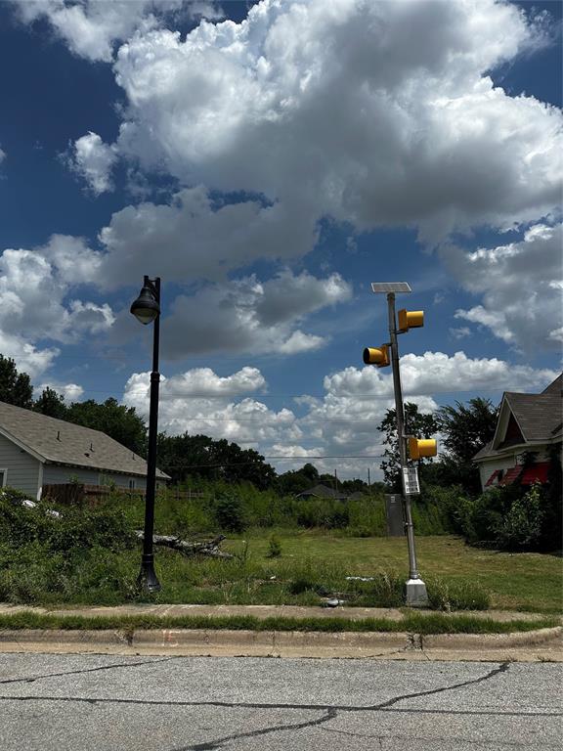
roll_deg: +2.0
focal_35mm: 24
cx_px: 282
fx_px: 520
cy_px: 376
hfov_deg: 56.8
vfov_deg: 71.6
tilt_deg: +12.3
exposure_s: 1/12048
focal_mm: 6.86
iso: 80
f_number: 1.78
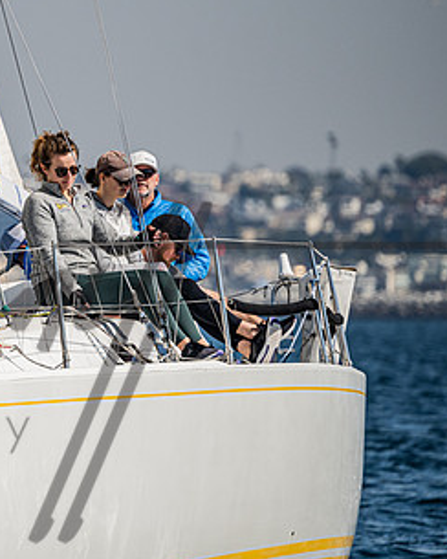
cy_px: 195
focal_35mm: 731
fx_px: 12088
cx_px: -165
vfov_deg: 2.6
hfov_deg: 2.1
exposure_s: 1/4000
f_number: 5.3
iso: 400
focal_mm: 320
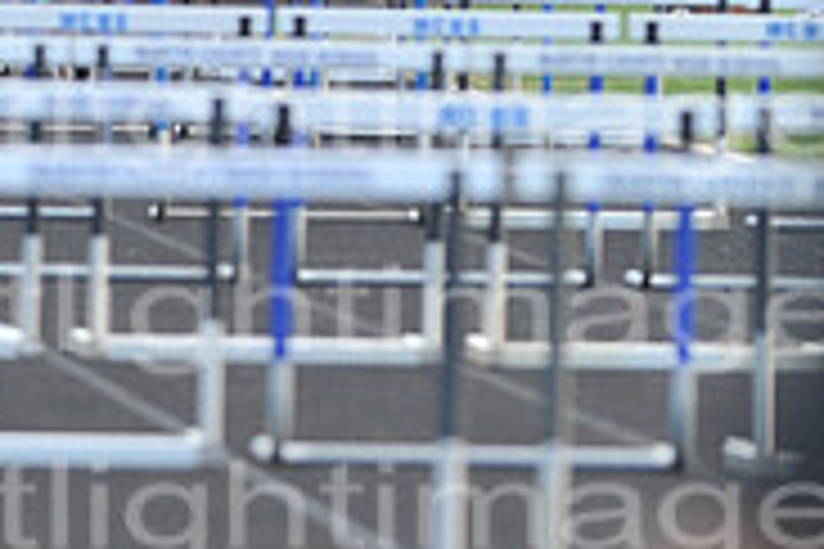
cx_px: 302
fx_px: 21720
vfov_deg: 1.4
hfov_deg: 2.2
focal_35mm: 949
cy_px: -171
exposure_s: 1/800
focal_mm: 300
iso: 800
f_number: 4.5
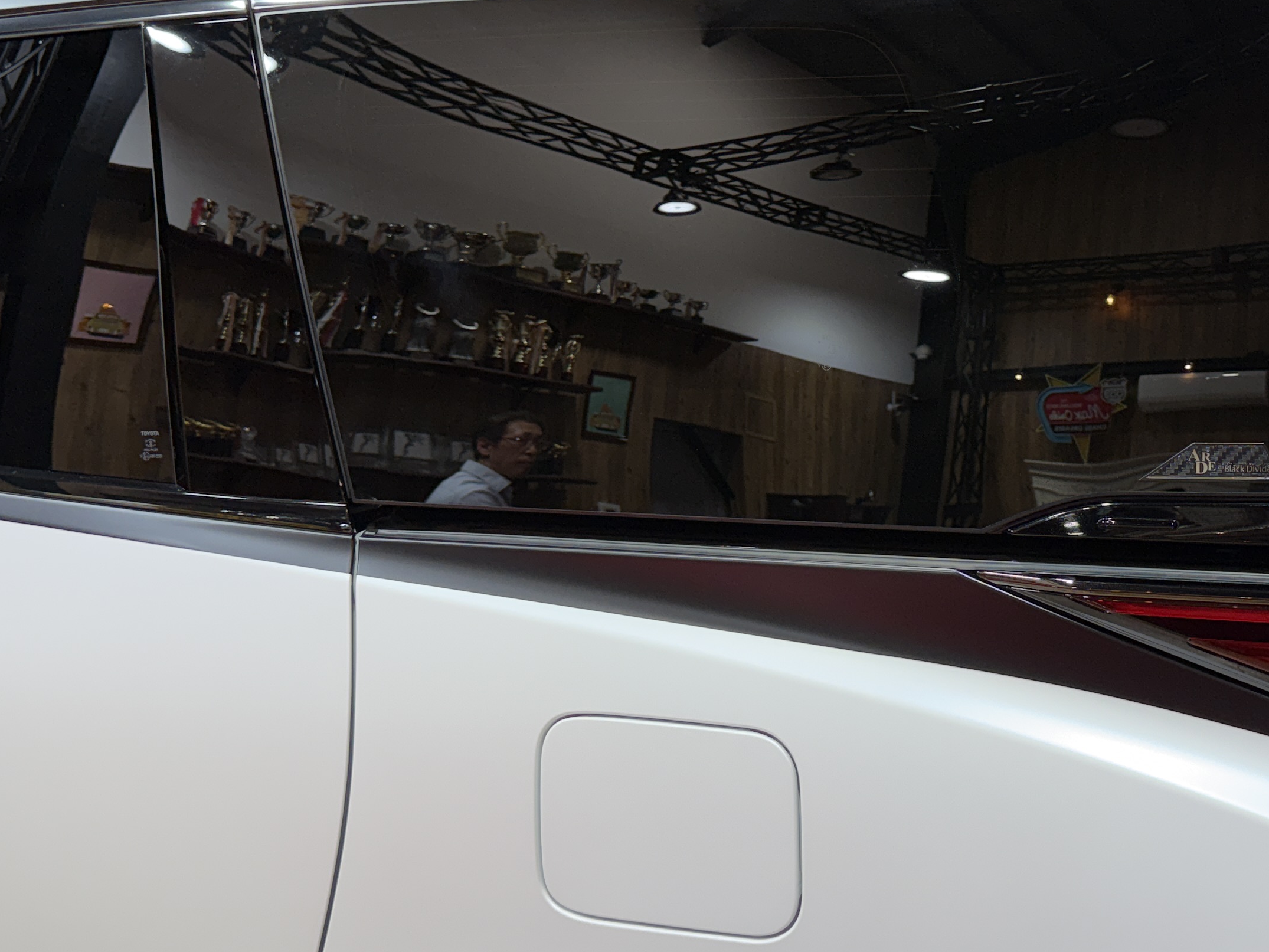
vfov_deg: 32.2
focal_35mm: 45
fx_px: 1650
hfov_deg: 41.5
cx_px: 846
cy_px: 497
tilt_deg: -11.9
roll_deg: +3.6
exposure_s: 1/100
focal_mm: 6.76
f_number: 1.78
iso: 64
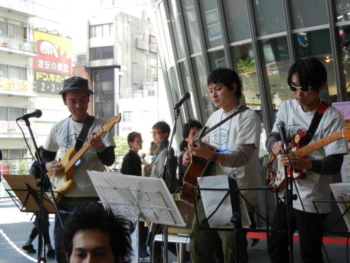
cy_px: 132
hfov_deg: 32.7
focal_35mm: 59
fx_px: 597
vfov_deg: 24.8
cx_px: 175
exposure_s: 1/89.4
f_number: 4
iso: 160
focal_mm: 10.6
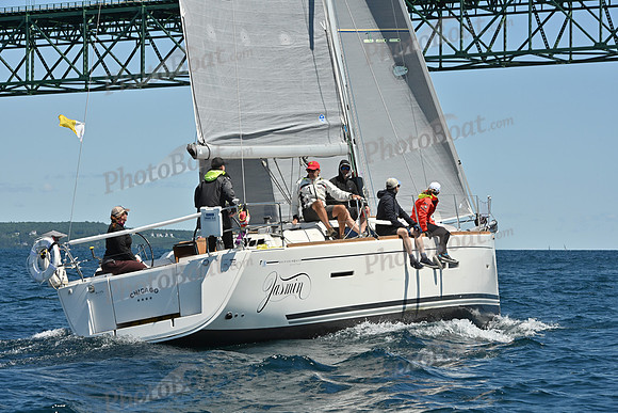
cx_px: 309
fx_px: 2232
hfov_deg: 15.8
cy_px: 206
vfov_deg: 10.6
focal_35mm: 130
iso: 320
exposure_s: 1/1000
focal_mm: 130
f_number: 13
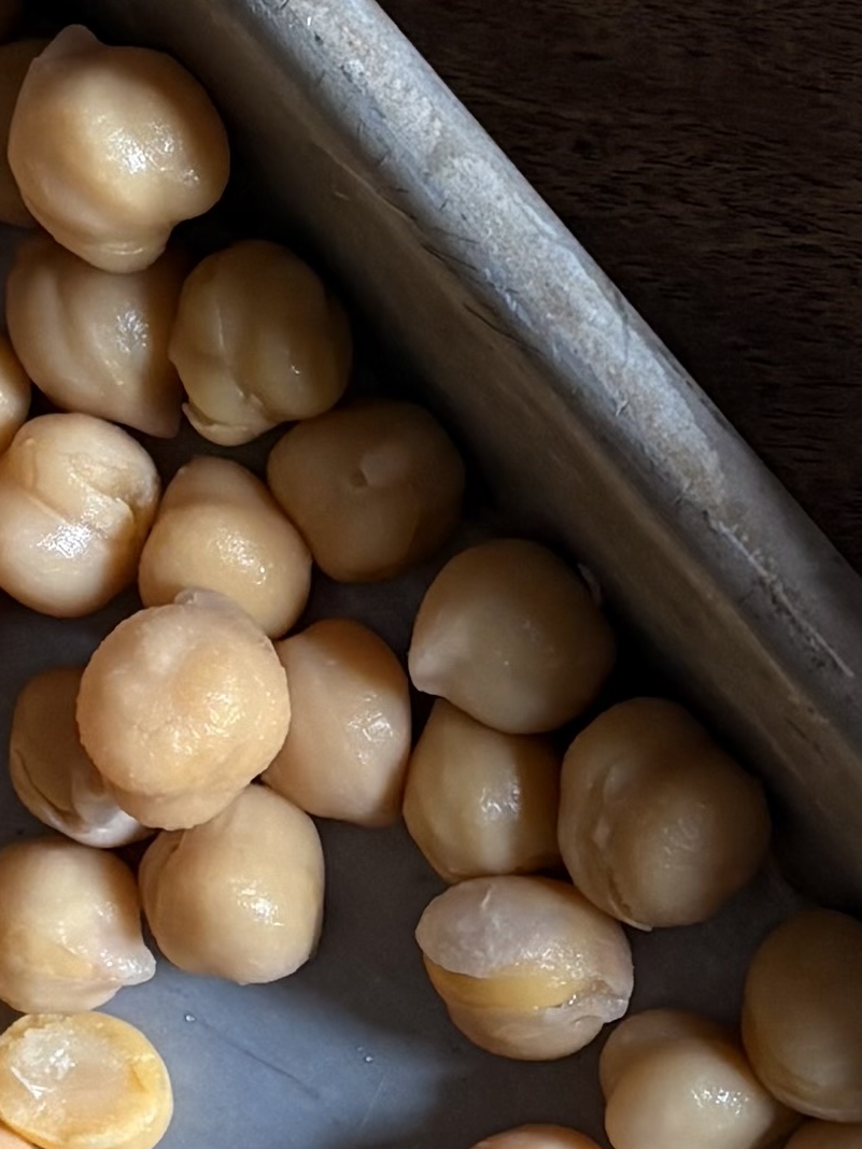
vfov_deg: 14.1
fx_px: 4615
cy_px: 1013
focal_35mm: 139
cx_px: 853
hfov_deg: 10.6
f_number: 1.6
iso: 200
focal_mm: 5.96
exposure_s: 1/60
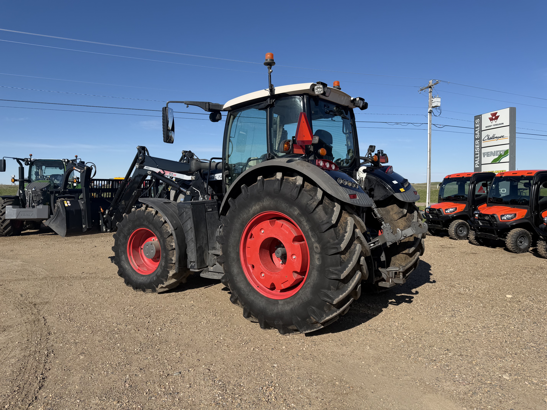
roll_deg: -0.3
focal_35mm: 24
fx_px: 379
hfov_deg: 71.6
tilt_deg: -3.5
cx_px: 274
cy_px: 205
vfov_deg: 56.8
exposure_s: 1/4673
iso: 80
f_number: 1.78
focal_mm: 6.76
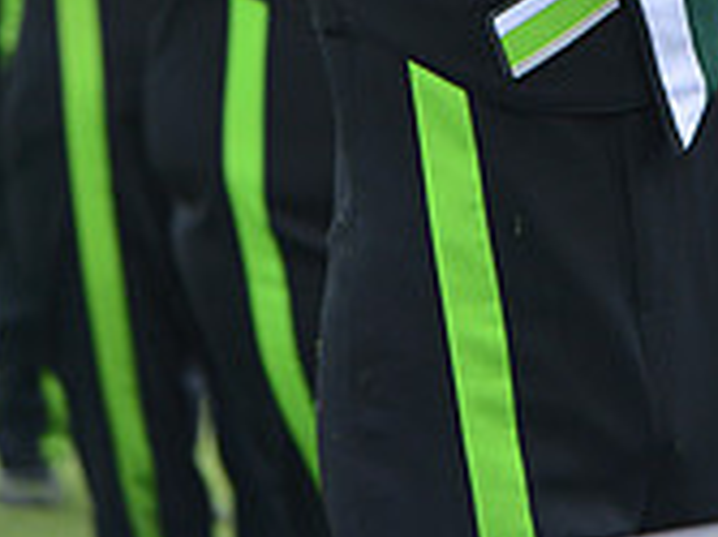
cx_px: 630
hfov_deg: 5.7
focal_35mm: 349
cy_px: -421
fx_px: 7234
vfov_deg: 4.2
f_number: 5.6
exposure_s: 1/500
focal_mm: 135
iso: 200
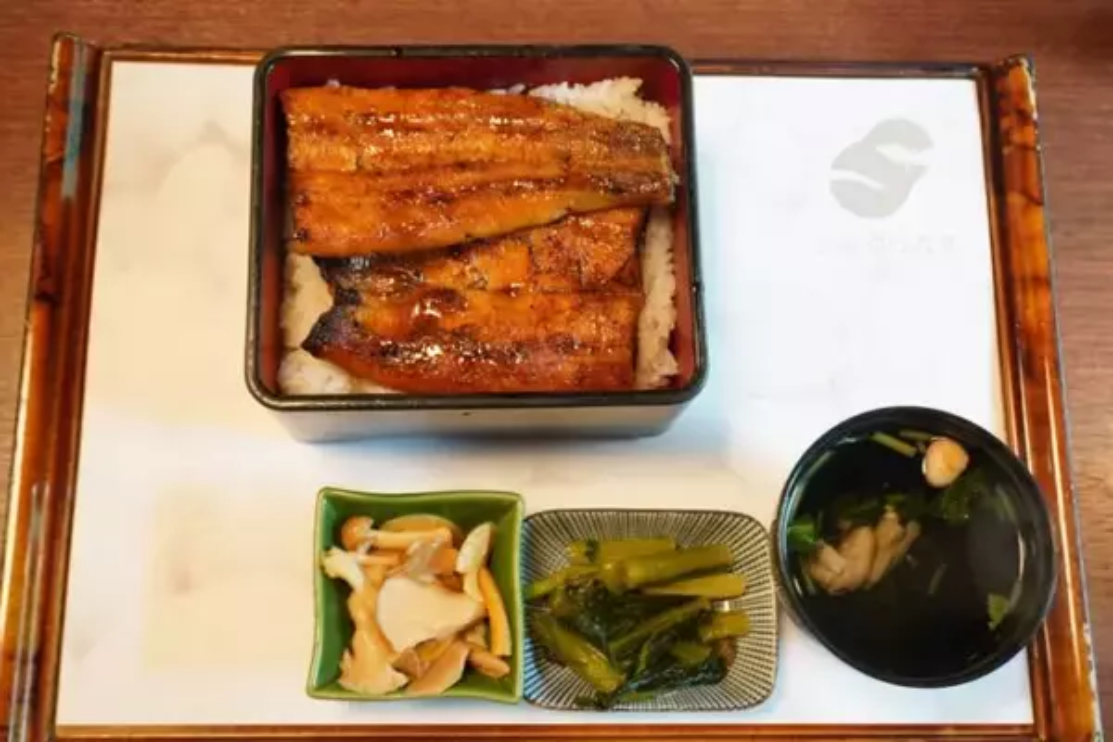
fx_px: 1206
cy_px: 371
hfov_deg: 49.6
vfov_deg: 34.2
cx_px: 556
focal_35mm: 39
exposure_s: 1/40
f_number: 4.5
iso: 1600
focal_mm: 26
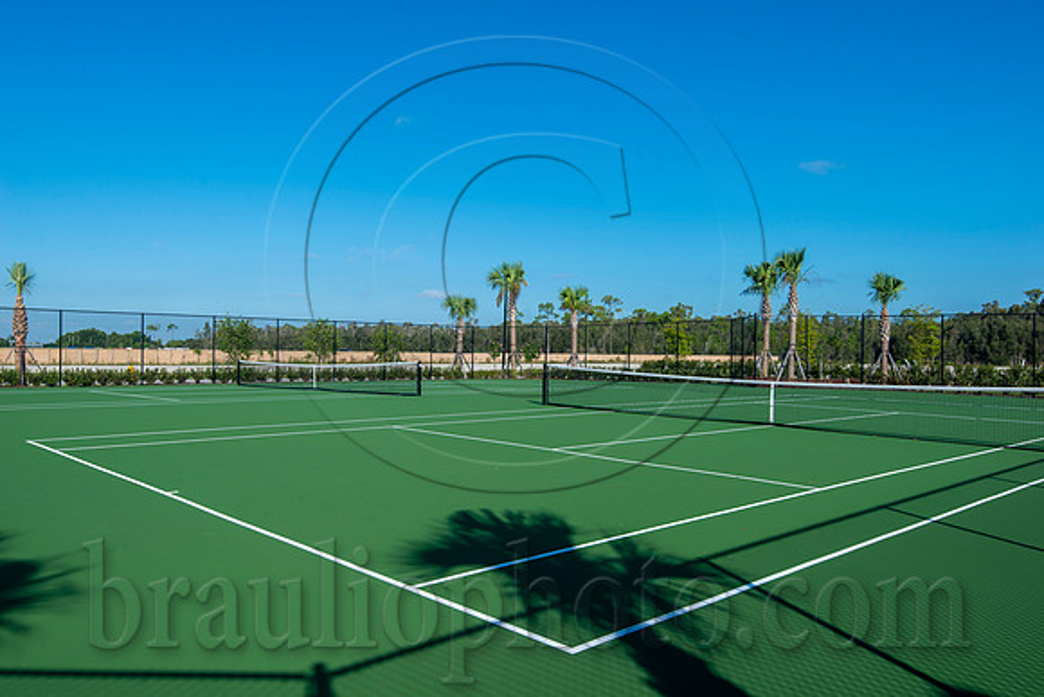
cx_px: 522
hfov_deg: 67.4
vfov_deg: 48.0
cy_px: 348
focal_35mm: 27
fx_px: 783
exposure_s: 1/250
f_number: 9
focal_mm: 27
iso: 80
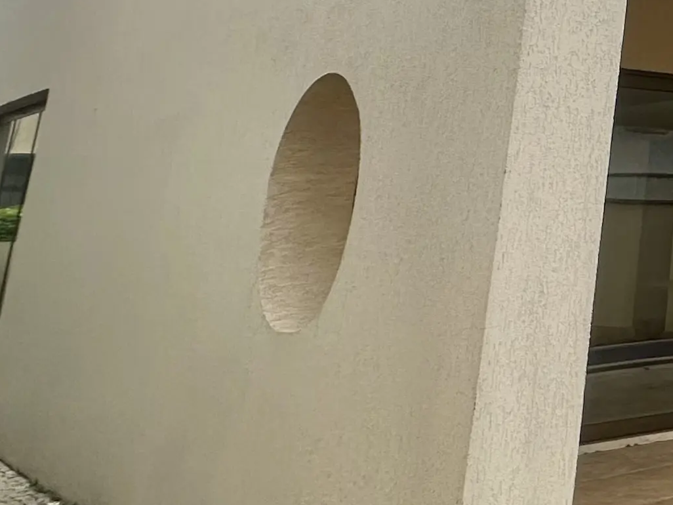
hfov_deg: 21.8
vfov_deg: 25.2
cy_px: -6
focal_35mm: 55
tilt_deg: +12.8
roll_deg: +0.8
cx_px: 1215
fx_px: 1070
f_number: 2.2
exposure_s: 1/812
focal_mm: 2.22
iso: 50
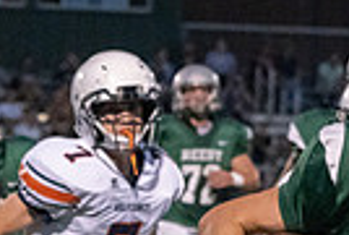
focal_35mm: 449
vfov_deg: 3.1
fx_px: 4362
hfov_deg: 4.6
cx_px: 336
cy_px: 390
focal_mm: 104
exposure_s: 1/1000
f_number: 5.6
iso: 12800
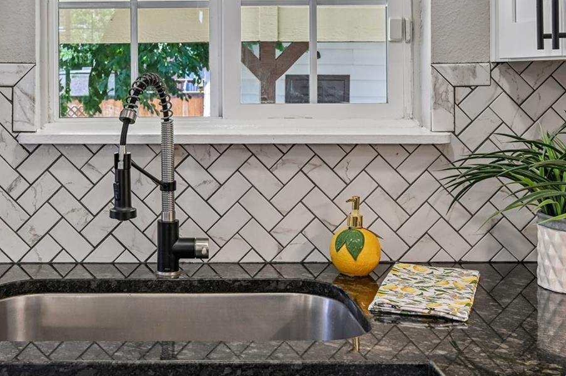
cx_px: 166
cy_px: 62
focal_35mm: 53
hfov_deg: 36.9
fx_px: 833
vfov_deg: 25.0
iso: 250
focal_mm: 30
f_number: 9
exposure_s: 1/30
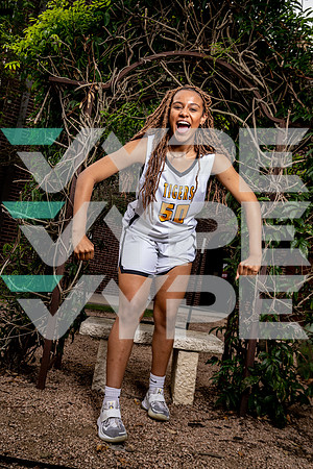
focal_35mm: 31
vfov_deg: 60.3
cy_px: 234
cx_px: 156
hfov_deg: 42.3
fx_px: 404
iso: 320
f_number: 5.6
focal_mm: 31
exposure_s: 1/250
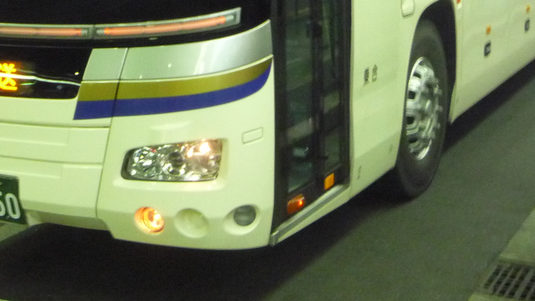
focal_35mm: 72
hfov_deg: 28.7
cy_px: -28
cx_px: 110
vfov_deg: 16.3
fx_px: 1021
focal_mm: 5.2
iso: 400
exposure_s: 1/6
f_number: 5.6
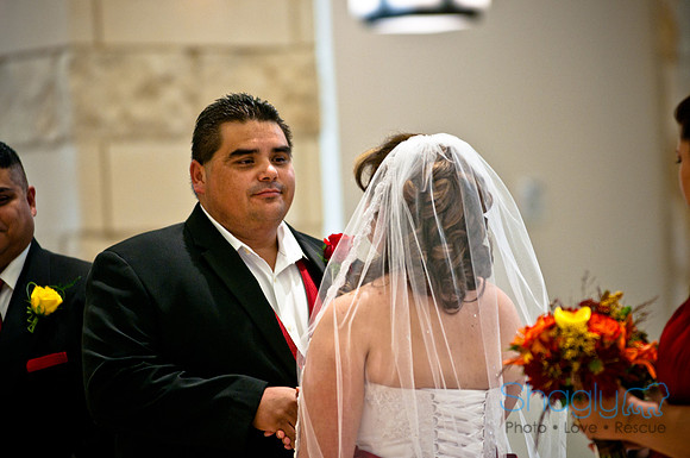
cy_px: 229
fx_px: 5742
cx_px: 345
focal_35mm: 300
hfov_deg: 6.9
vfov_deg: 4.6
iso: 400
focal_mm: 200
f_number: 2.8
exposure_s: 1/100
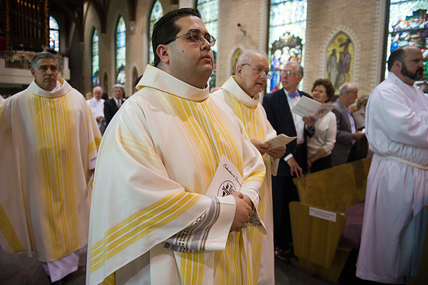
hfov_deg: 73.8
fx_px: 285
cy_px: 142
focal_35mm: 24
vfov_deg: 53.1
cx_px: 214
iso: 2000
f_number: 2.8
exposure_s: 1/320
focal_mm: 24
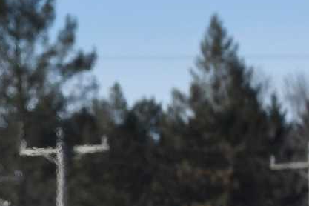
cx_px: -170
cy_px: 320
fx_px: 8849
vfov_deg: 1.3
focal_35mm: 1031
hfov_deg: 2.0
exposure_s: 1/2500
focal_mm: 140
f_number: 8
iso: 800
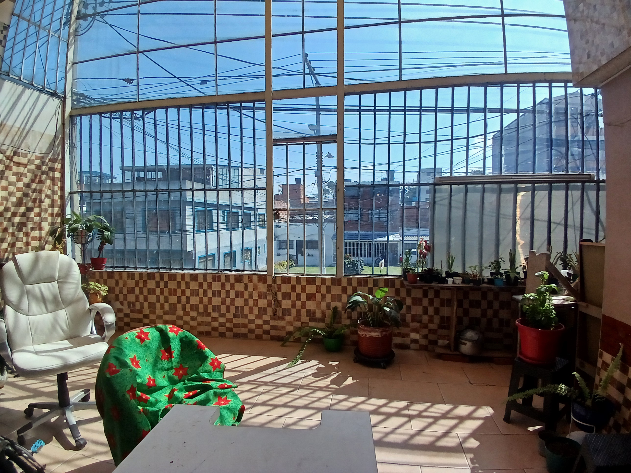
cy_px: 236
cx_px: 316
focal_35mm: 17
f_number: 2.2
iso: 50
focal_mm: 1.4
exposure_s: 1/623
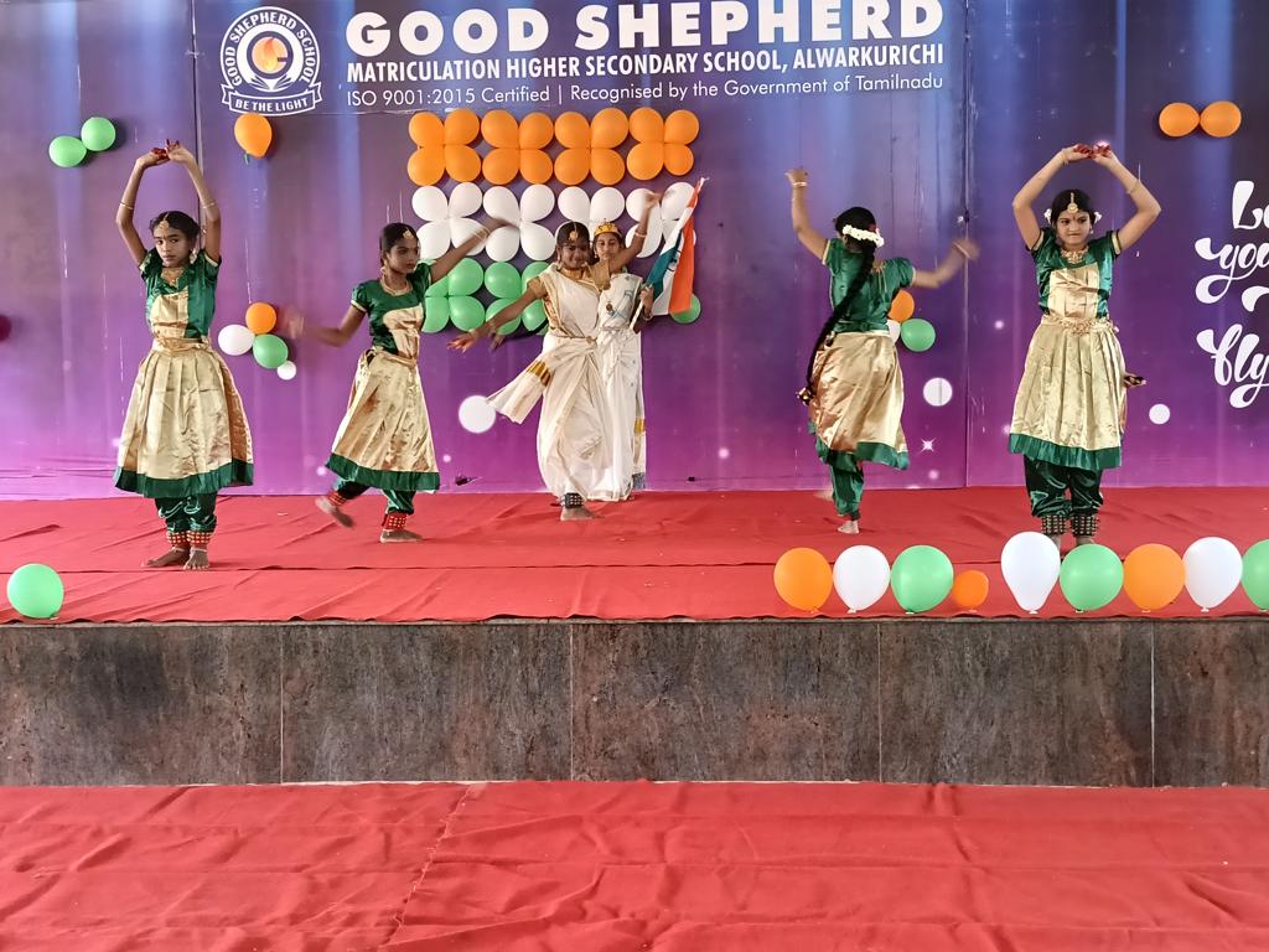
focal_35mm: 44
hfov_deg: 42.9
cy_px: 476
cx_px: 634
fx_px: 1613
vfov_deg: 32.9
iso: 320
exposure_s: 1/50
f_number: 1.8
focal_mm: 3.98
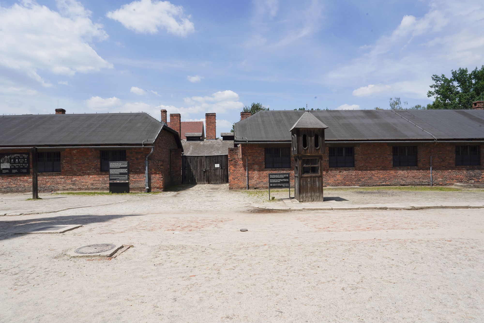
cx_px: 242
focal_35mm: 24
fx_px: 323
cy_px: 162
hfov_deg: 73.7
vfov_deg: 53.1
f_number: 20
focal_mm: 24
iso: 100
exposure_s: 1/100
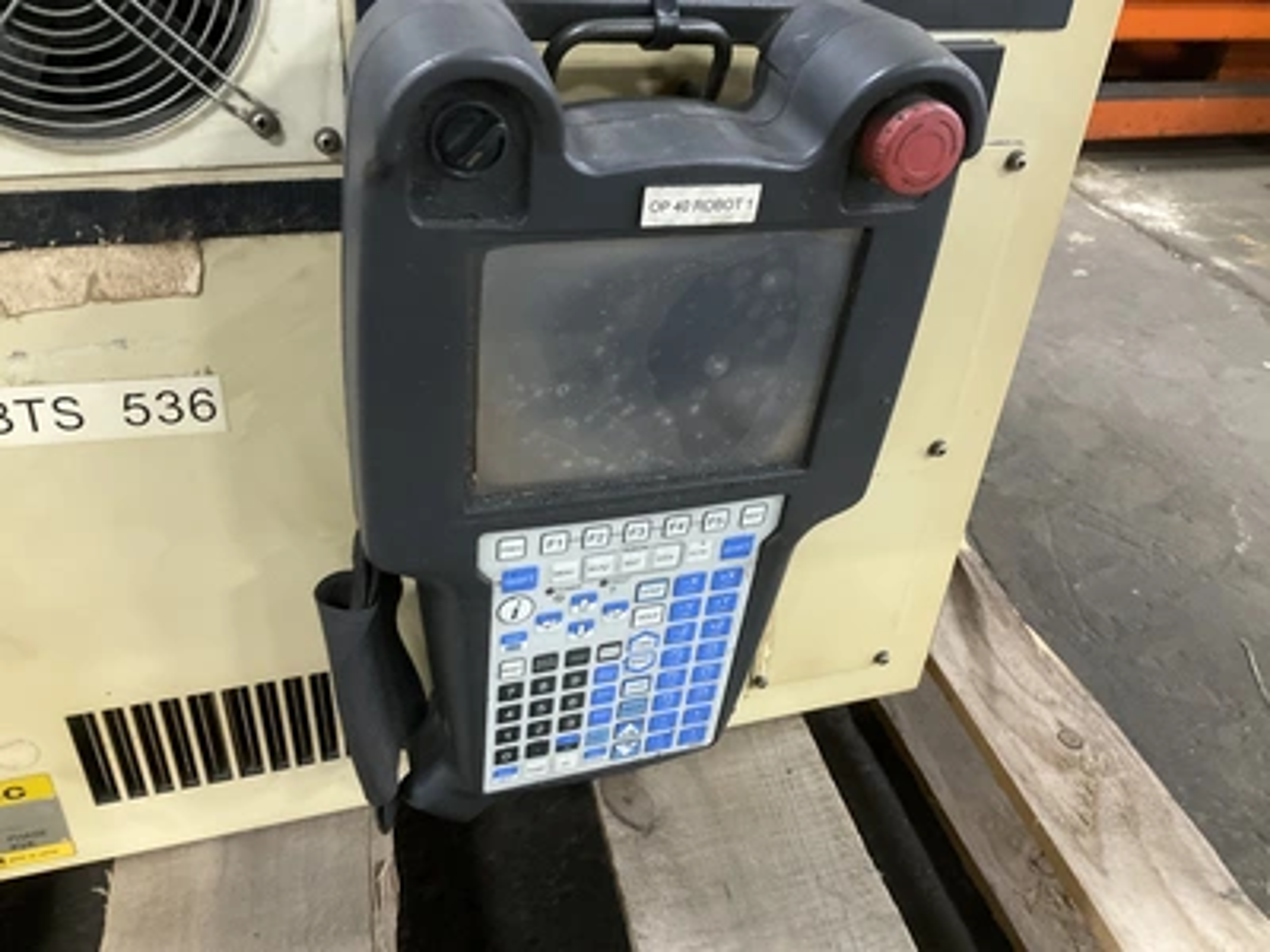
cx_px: 635
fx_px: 1064
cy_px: 476
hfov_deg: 61.7
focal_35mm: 29
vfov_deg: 48.2
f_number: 1.8
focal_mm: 3
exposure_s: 1/30
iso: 250
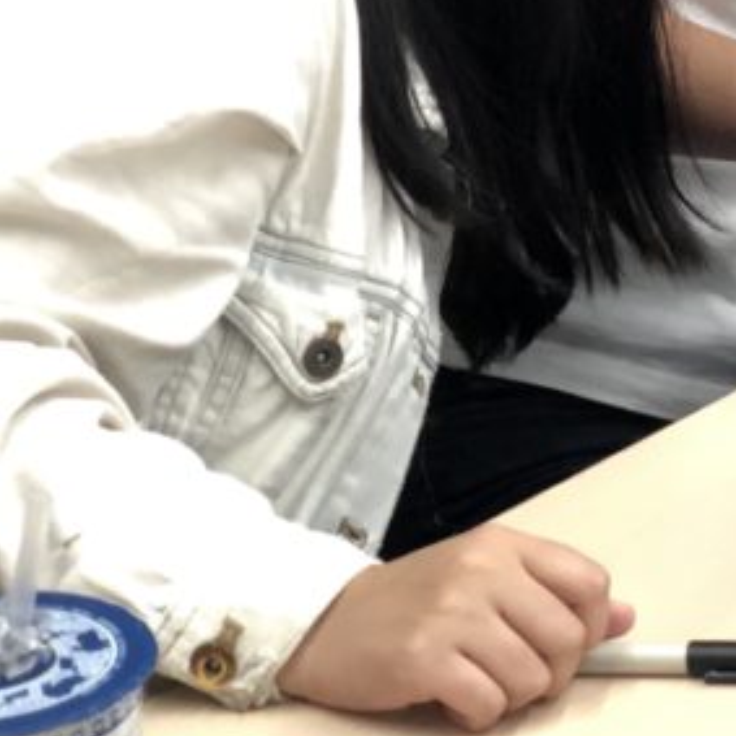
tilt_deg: -15.2
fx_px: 4691
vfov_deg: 8.8
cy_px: -263
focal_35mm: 195
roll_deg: +0.3
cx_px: 1350
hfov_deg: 8.6
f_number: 2.4
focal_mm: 6
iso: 100
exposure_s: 1/30
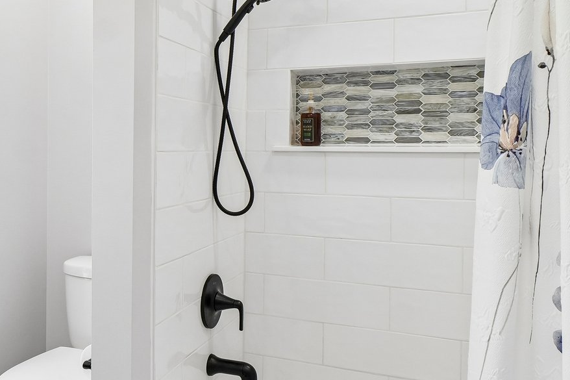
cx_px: 166
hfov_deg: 52.8
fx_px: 554
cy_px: 158
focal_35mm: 35
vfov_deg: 37.7
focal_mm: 10
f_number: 8
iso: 200
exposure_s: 1/30
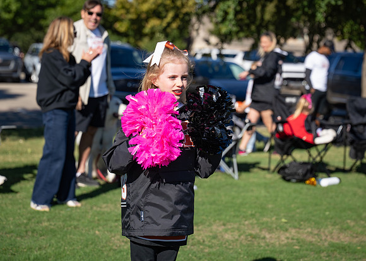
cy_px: 105
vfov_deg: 16.2
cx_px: 187
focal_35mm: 88
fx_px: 918
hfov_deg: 22.5
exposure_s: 1/4000
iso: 250
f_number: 2.8
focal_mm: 70
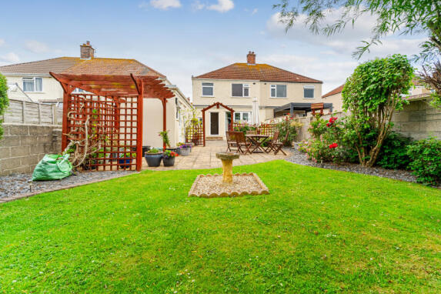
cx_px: 240
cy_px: 130
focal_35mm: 16
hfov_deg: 96.5
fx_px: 196
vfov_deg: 73.5
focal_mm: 14
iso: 100
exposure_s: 1/80
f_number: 8
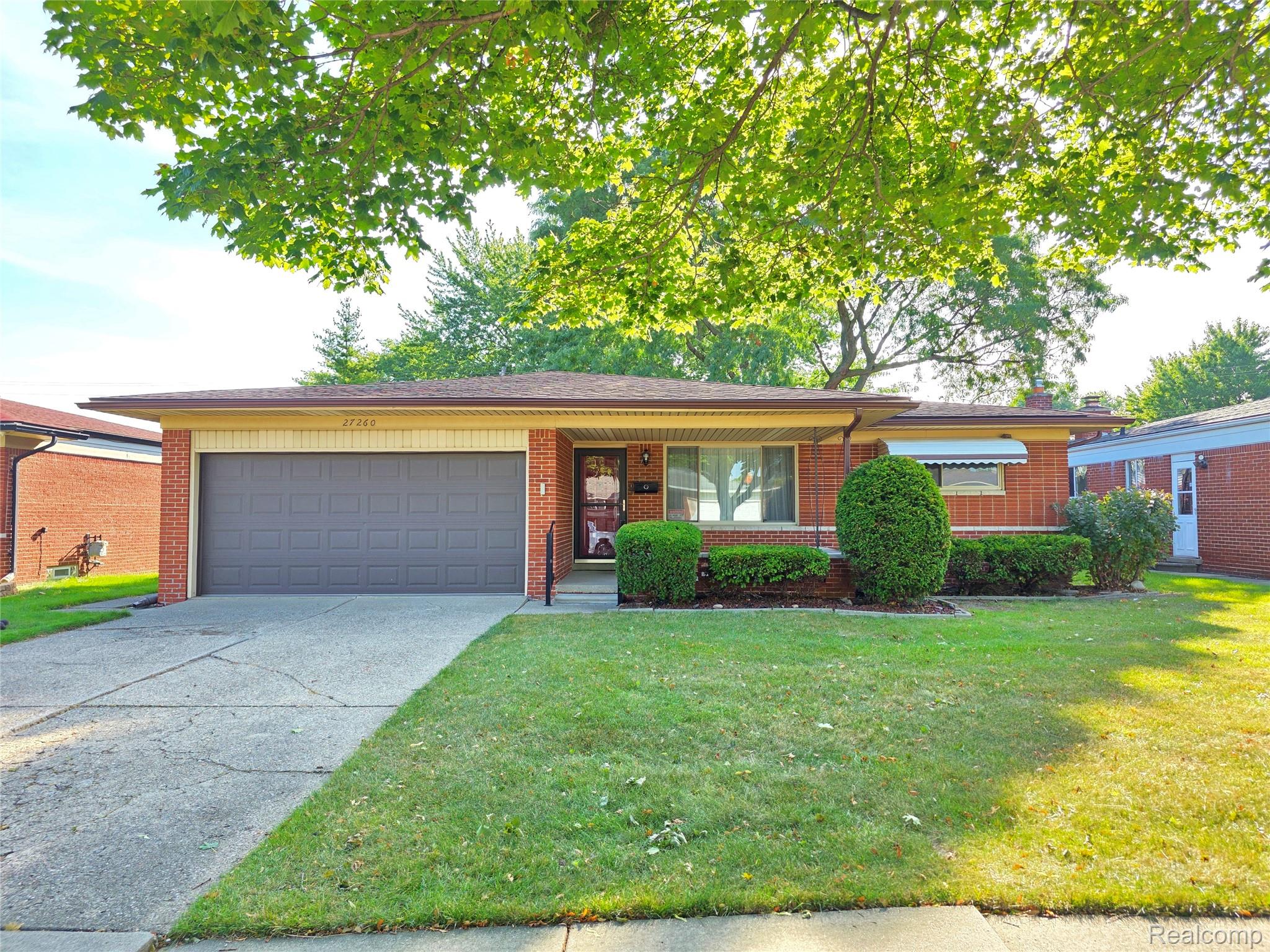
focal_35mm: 23
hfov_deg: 73.9
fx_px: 844
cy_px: 476
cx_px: 635
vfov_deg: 58.9
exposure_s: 1/359
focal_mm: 6.3
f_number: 1.7
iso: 50
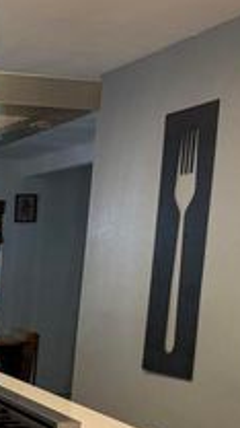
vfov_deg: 32.1
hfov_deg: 17.0
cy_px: 361
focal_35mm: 63
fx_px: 713
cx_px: -139
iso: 160
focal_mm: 6.76
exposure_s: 1/120
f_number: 1.78
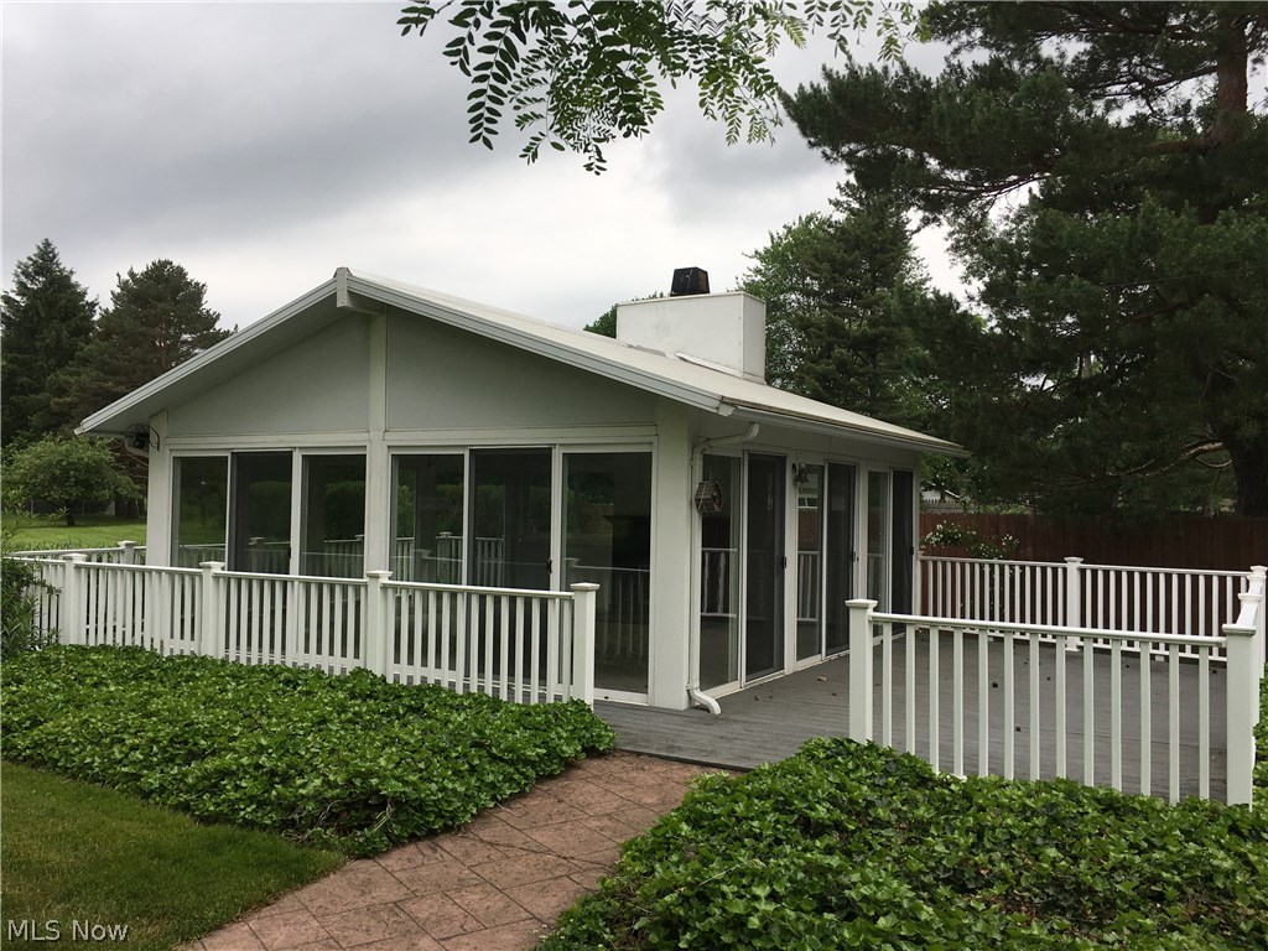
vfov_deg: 48.2
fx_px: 1062
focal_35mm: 29
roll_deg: -0.9
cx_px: 634
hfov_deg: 61.7
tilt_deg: +2.0
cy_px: 476
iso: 25
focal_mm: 4.15
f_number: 2.2
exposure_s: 1/630
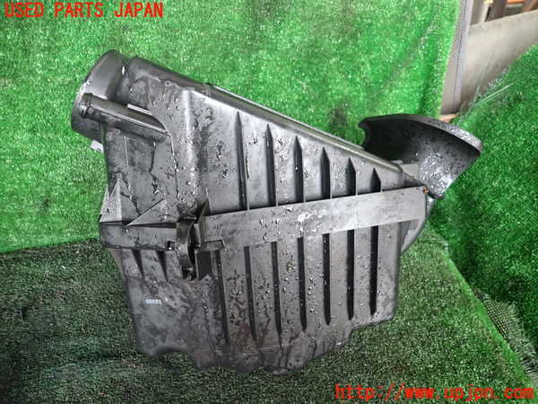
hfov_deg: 69.4
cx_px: 269
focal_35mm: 25
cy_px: 202
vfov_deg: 54.9
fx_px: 389
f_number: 2
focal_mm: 4.5
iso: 400
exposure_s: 1/30
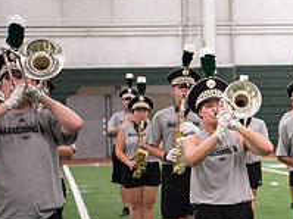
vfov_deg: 7.6
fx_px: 1658
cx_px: 408
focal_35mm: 196
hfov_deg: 9.9
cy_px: 111
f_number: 3.2
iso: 3200
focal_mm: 70
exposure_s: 1/200
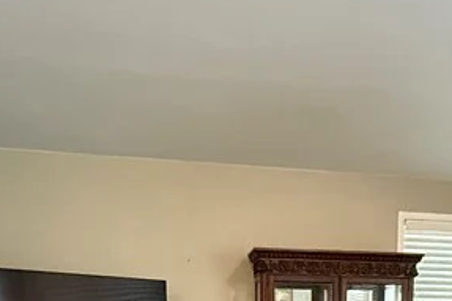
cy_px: 457
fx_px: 652
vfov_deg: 21.6
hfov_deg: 37.5
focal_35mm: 52
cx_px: 323
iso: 1000
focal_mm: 2.22
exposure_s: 1/40
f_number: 2.2
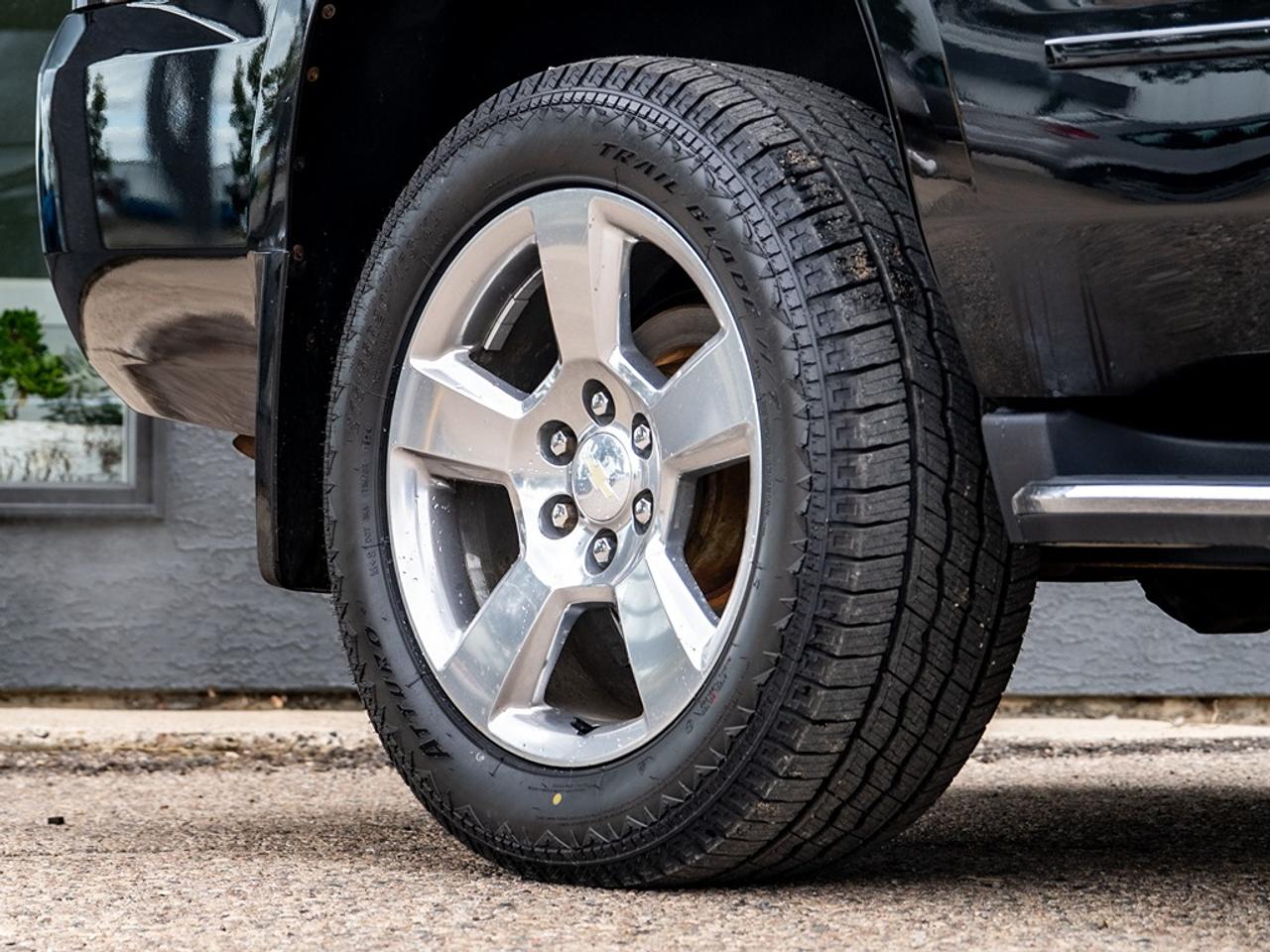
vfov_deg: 14.2
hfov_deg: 19.0
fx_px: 3791
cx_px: 490
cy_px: 206
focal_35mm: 103
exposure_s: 1/160
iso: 250
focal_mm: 50
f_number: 4
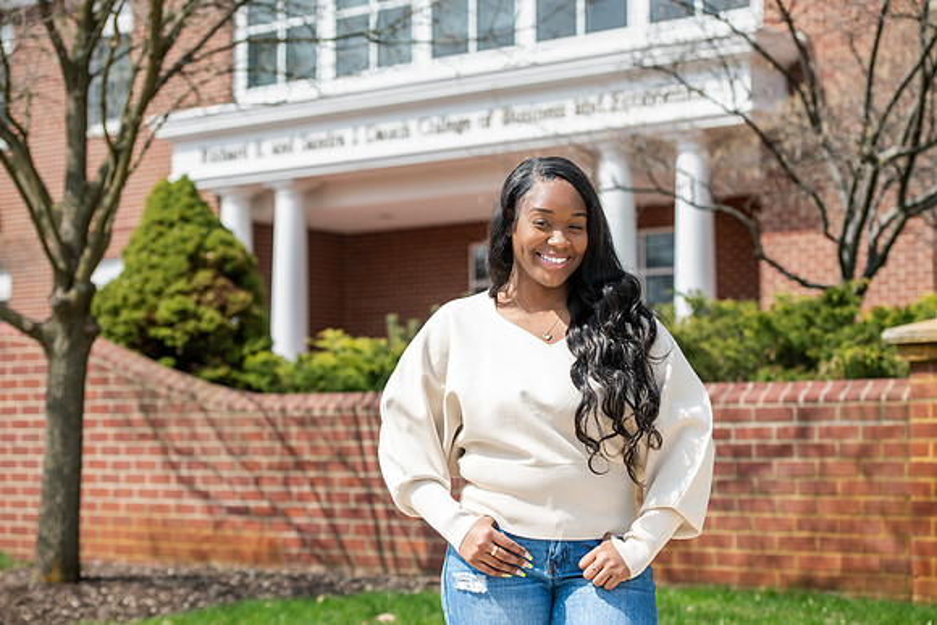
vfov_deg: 17.1
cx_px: 468
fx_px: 2083
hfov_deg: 25.4
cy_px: 312
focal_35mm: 80
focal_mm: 80
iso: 200
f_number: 4.5
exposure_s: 1/640
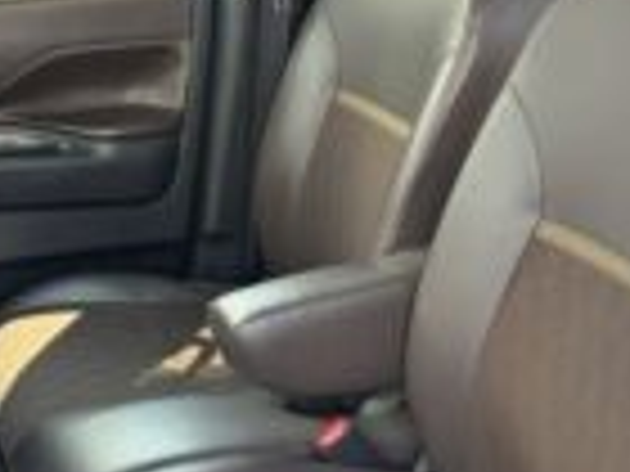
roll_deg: +2.7
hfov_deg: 29.8
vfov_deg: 22.6
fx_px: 1183
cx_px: 374
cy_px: 272
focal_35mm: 65
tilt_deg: -21.1
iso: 80
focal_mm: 5.96
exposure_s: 1/162
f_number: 1.6
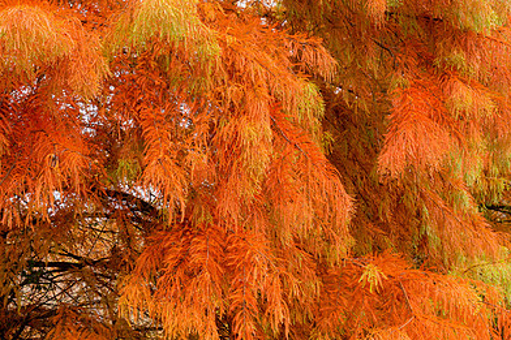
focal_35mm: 77
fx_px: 1092
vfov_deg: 17.7
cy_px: 222
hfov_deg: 26.2
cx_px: 168
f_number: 11
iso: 100
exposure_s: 1/2.5
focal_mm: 52
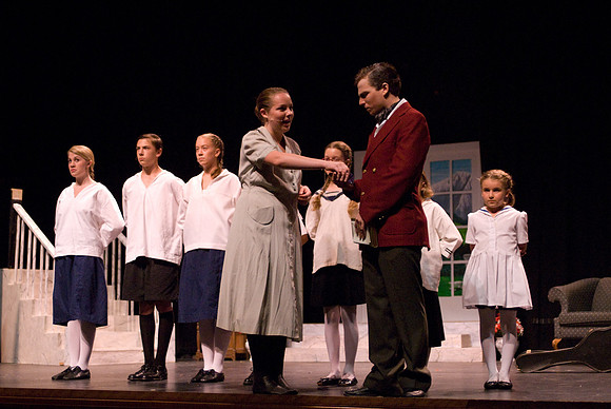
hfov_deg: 35.0
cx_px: 306
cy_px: 204
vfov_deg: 23.8
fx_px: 968
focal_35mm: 57
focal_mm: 38
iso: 1600
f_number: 2.8
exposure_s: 1/200
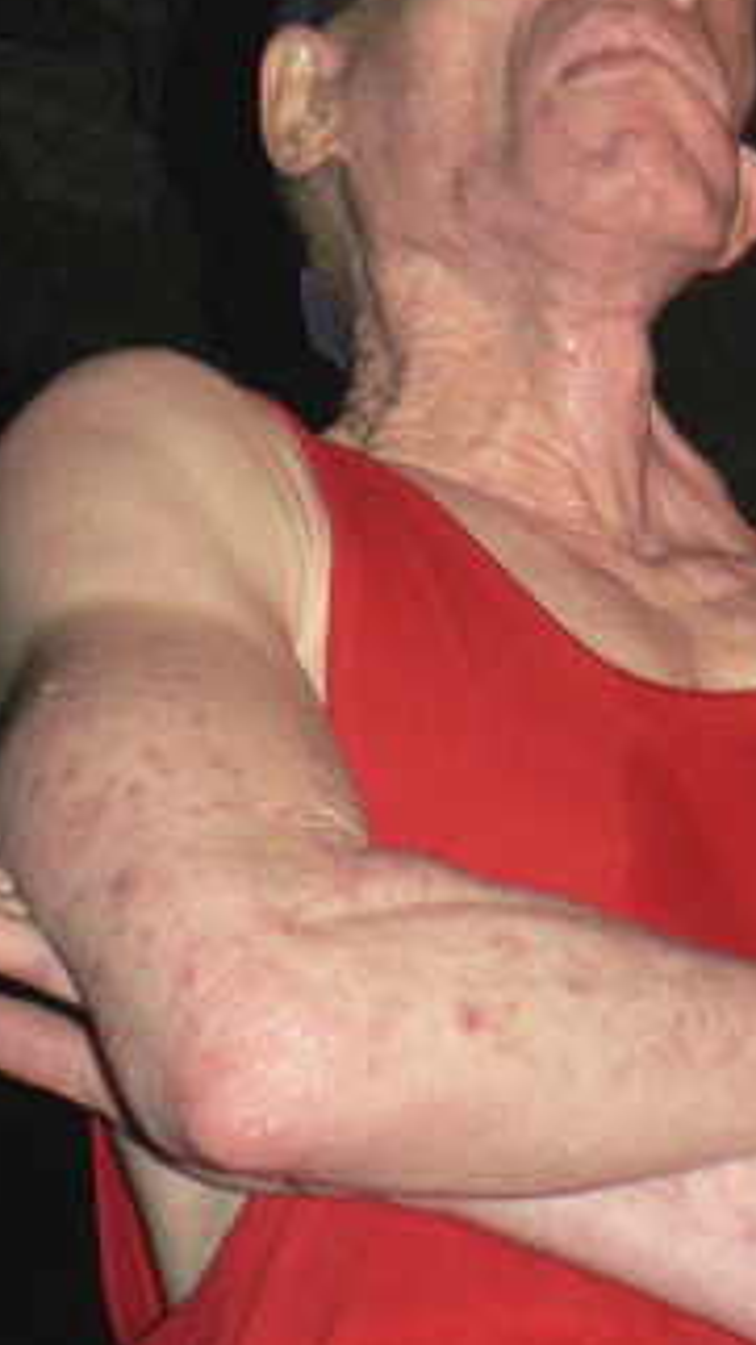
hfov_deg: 8.8
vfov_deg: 15.6
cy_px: 666
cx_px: 633
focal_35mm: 138
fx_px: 4921
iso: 100
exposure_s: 1/60
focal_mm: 12.2
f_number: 3.2
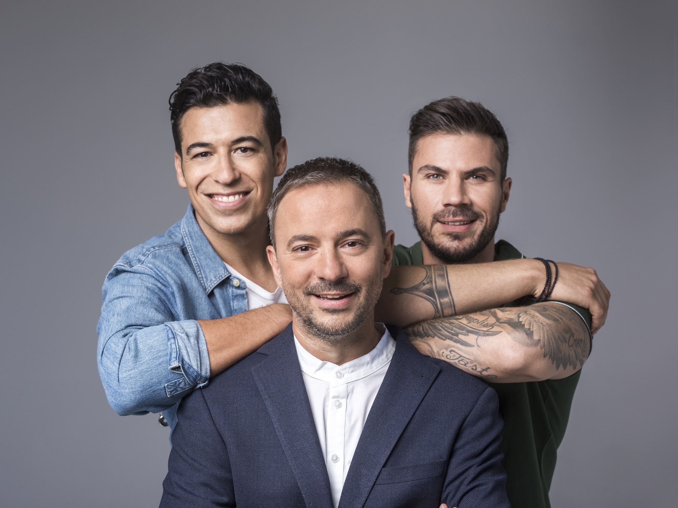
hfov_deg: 32.7
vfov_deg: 24.8
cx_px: 339
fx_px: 1156
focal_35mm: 59
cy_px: 254
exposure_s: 1/125
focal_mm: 75
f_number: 10
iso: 200
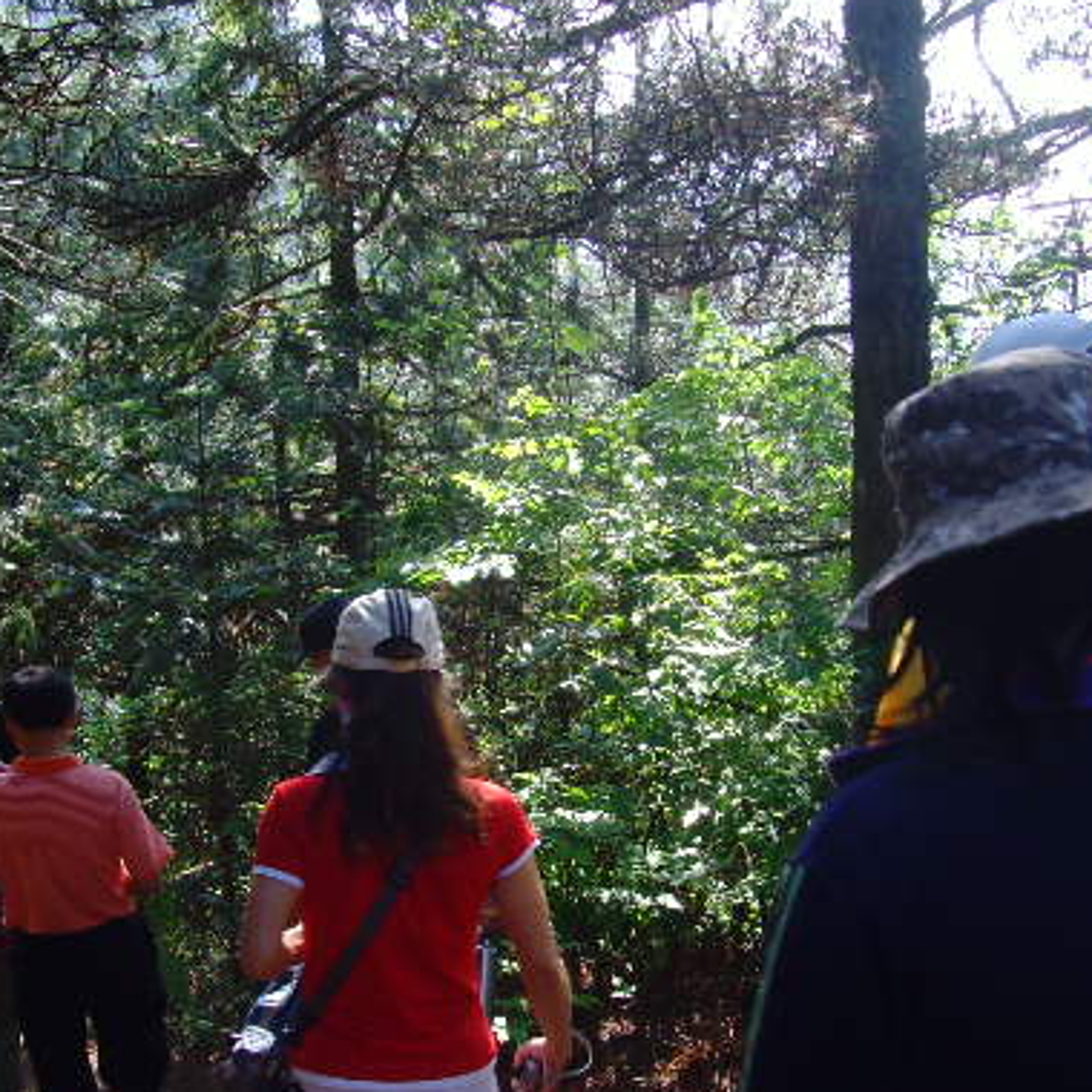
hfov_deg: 29.5
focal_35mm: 58
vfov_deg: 29.5
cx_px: 489
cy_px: 626
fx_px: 2070
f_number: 3.5
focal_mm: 6.6
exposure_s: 1/125
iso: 80
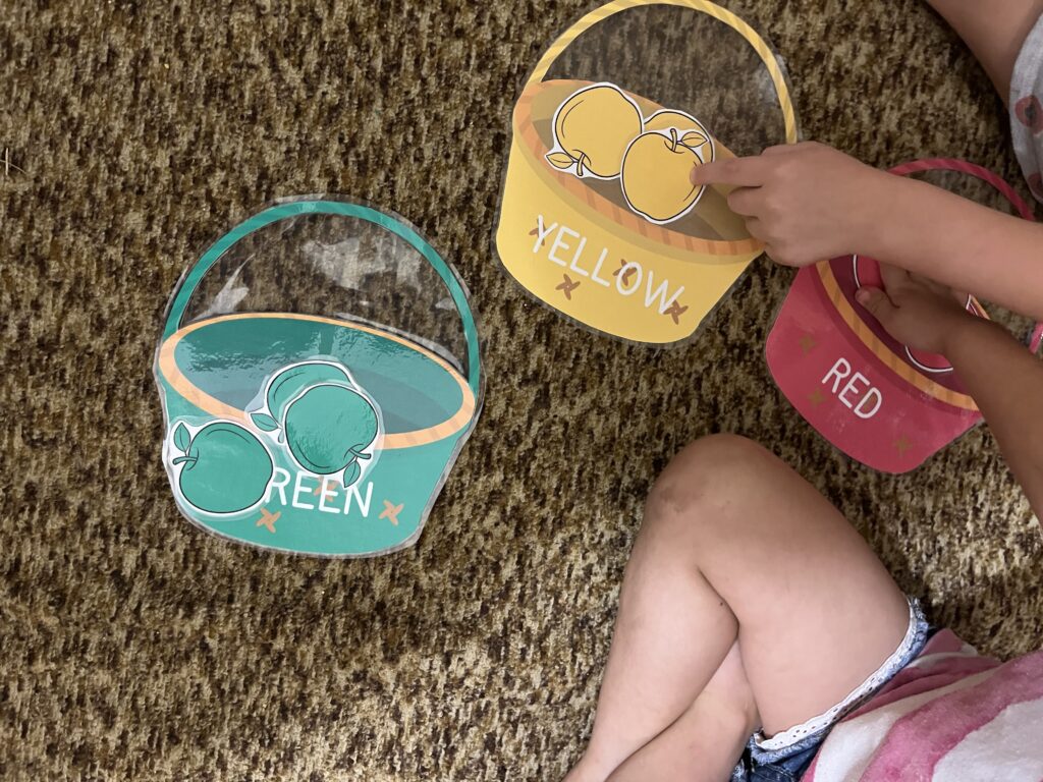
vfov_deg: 53.1
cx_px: 522
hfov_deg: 67.3
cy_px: 391
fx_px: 783
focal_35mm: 26
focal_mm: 5.1
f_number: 1.6
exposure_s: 1/30
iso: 500
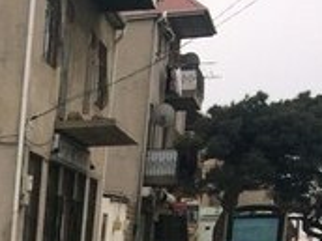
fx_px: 1033
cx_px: -266
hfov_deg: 15.2
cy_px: 455
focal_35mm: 111
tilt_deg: -11.5
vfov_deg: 12.1
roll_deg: -0.3
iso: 32
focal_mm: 4.15
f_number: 2.2
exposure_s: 1/238
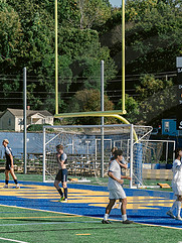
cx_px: 202
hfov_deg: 9.1
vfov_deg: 12.2
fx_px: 1135
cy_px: 184
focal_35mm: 162
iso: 640
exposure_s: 1/2500
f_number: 5.6
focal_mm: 70
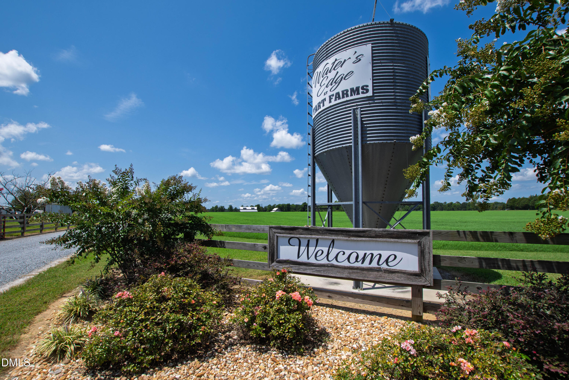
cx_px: 284
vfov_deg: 77.3
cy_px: 190
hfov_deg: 100.4
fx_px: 237
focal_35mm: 15
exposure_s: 1/400
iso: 100
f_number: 9
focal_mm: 10
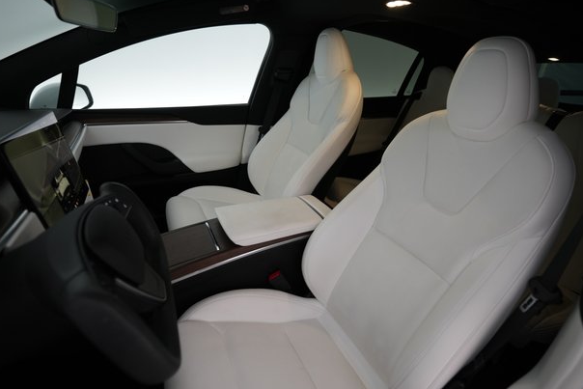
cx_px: 295
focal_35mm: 18
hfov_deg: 90.0
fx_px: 292
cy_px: 201
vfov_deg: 67.4
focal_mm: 17
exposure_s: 1/30
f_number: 2.8
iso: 400
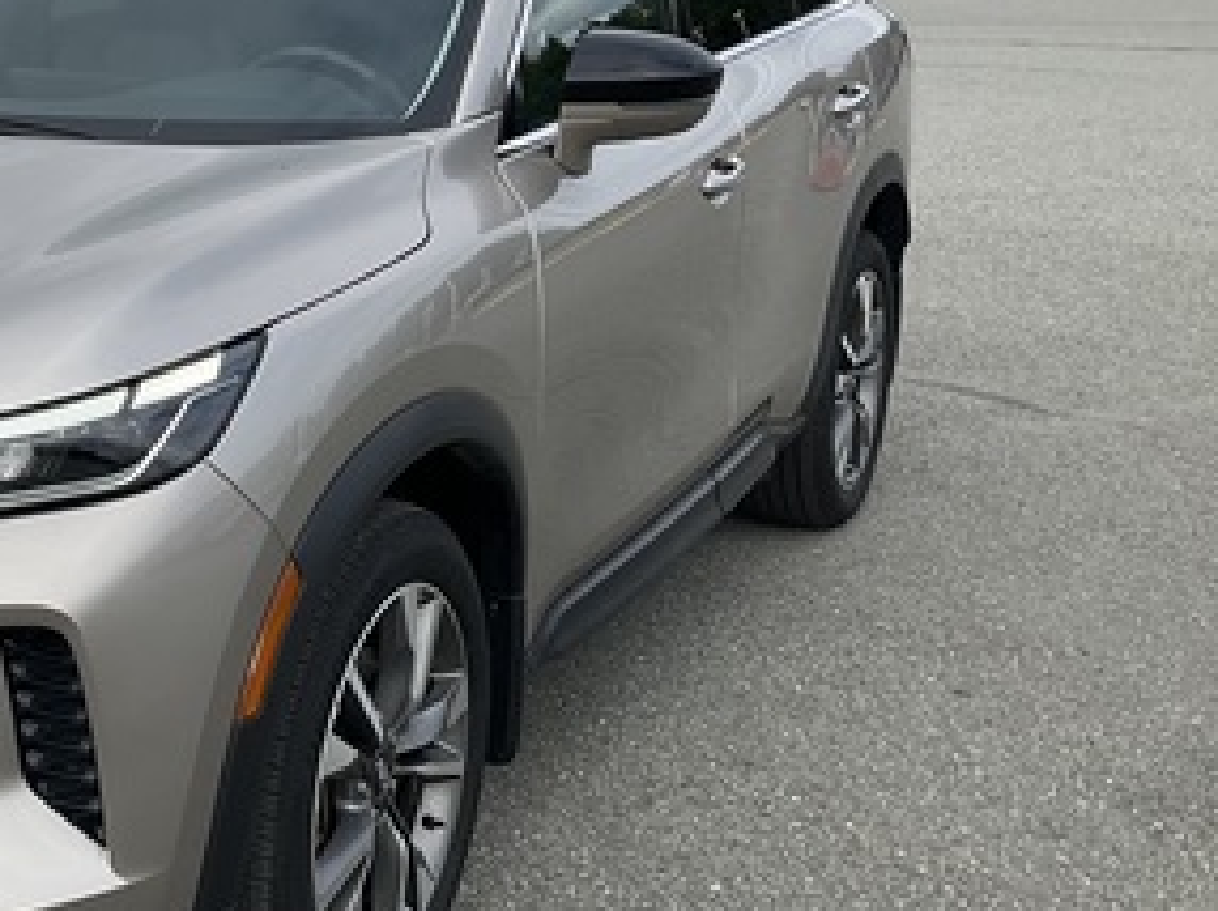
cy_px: 379
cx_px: 170
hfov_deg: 28.9
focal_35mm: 65
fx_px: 2285
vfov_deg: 22.5
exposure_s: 1/1342
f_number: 1.8
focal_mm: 3
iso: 25
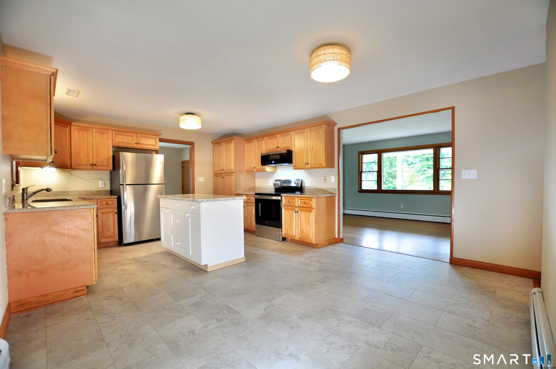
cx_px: 278
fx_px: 231
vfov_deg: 77.2
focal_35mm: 15
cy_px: 184
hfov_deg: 100.5
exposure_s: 1/50
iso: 400
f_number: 4
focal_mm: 10
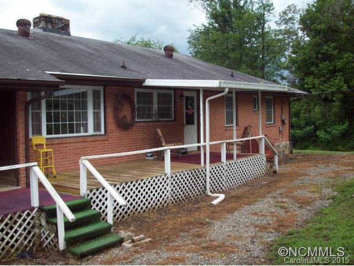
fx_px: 379
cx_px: 177
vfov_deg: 38.7
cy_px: 133
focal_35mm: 37
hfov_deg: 50.1
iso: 80
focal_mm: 6.2
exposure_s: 1/608
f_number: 2.8
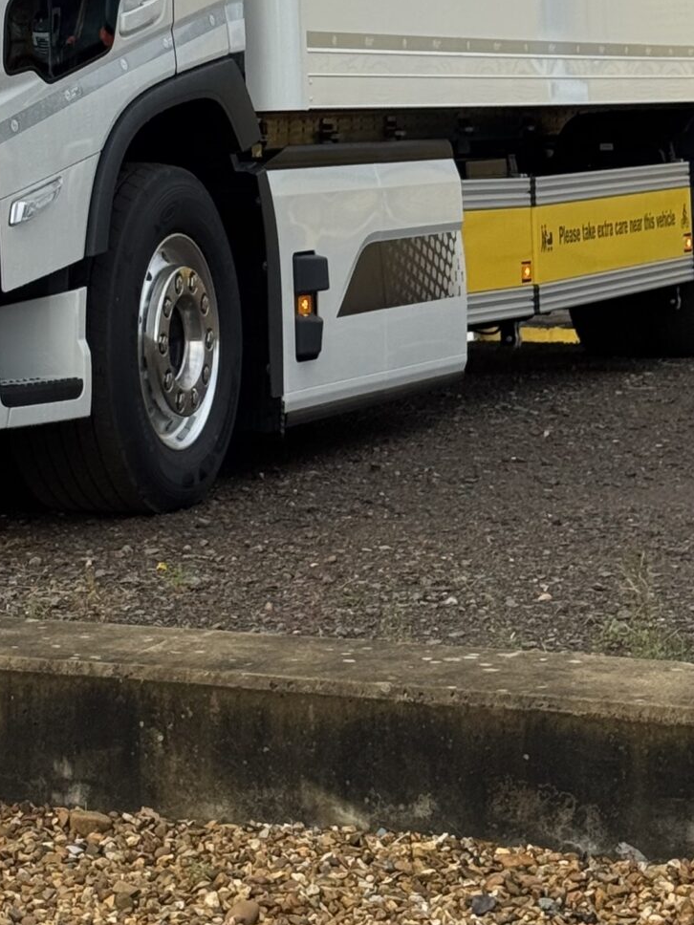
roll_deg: +0.2
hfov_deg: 11.6
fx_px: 3395
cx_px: 53
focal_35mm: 127
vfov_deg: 15.1
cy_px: -81
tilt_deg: +2.5
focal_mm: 6.76
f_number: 1.78
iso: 64
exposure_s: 1/2179
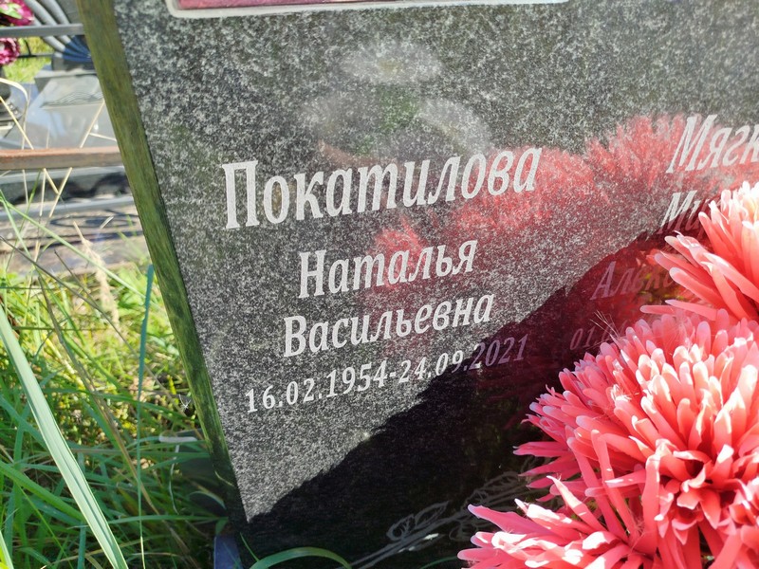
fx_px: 526
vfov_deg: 56.8
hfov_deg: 71.6
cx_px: 380
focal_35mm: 24
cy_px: 284
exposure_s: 1/383
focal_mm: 5.31
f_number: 1.7
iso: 50
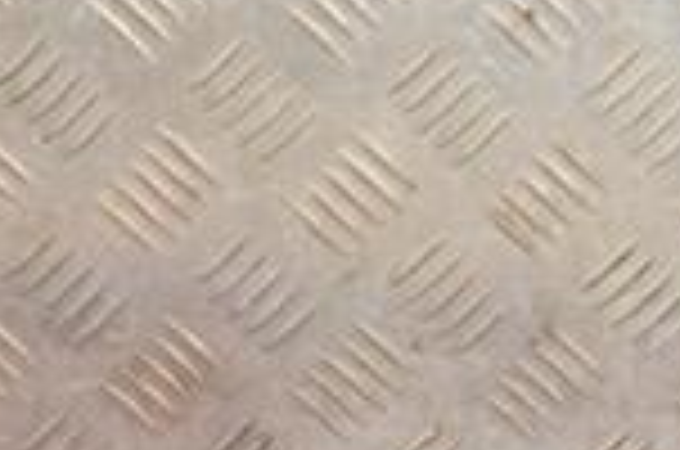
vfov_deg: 6.0
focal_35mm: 227
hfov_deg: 9.1
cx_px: 441
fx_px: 4279
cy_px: 688
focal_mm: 38
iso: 800
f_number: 5.6
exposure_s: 1/200
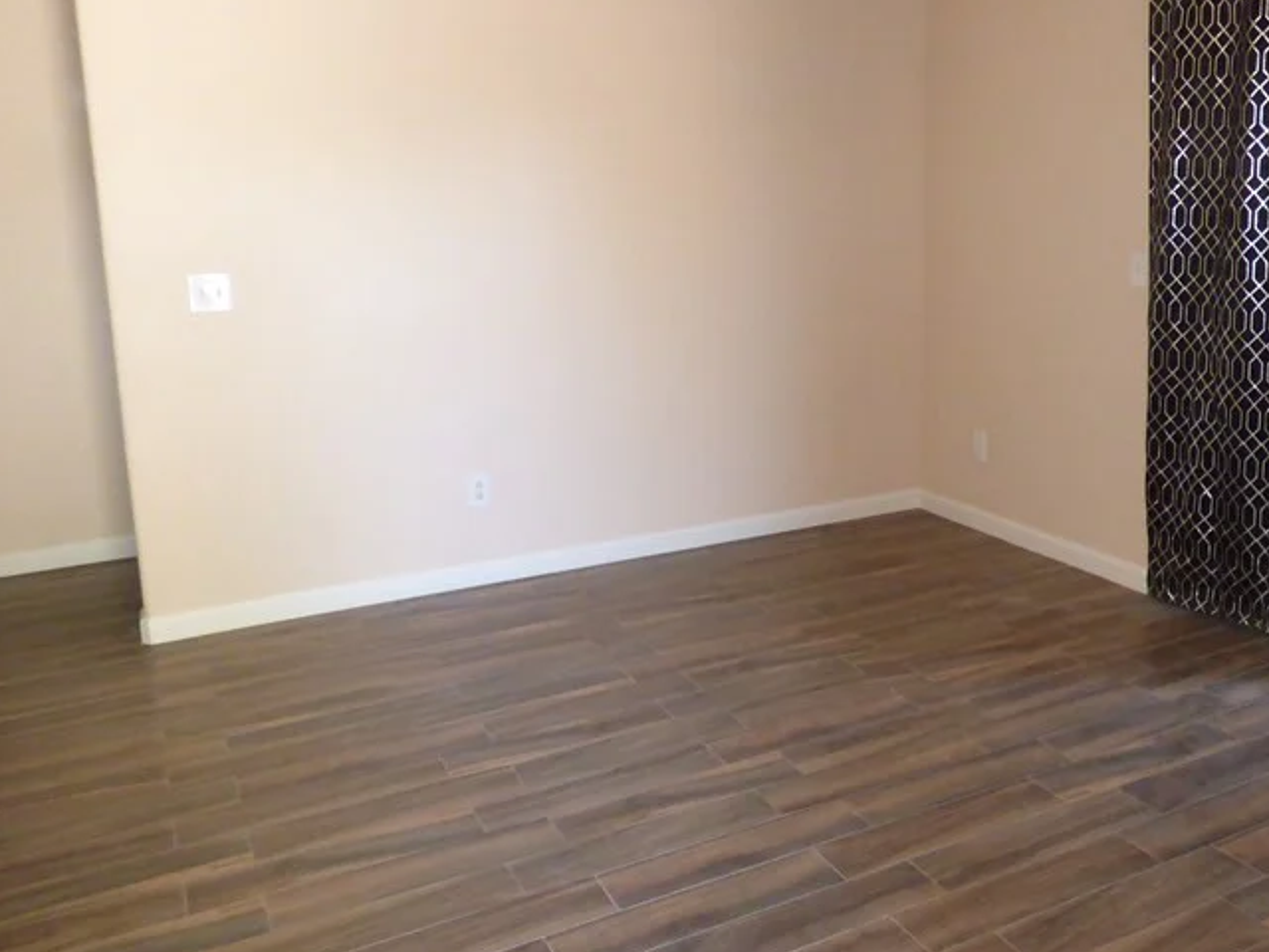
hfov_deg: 55.6
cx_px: 849
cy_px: 405
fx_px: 1173
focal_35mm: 32
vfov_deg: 44.0
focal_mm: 3.58
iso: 640
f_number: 2.8
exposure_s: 1/60
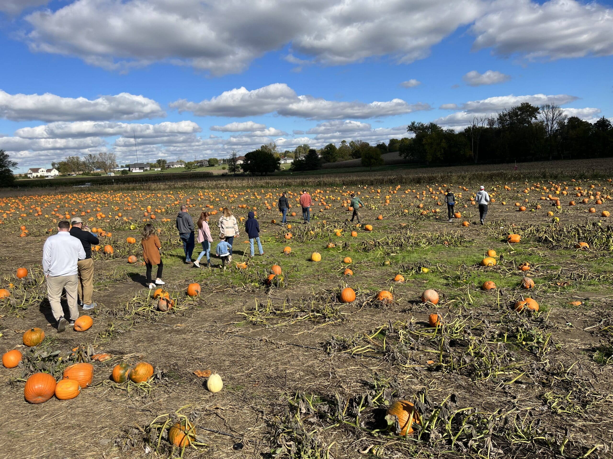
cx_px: 306
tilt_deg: -8.7
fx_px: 460
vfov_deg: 53.1
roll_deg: +2.4
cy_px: 230
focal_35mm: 26
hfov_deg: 67.3
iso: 50
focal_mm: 5.1
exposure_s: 1/3876
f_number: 1.6
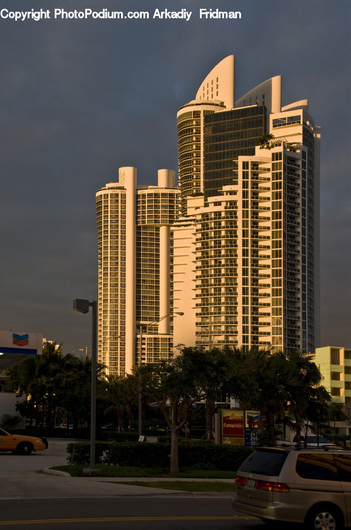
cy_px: 265
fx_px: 704
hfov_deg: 28.0
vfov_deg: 41.2
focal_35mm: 48
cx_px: 176
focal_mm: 32
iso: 200
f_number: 6.3
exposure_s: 1/320
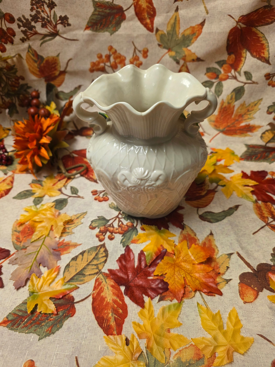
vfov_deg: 73.9
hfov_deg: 58.9
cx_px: 138
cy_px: 184
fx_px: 244
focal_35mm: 23
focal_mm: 6.3
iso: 200
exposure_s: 1/120
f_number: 1.7
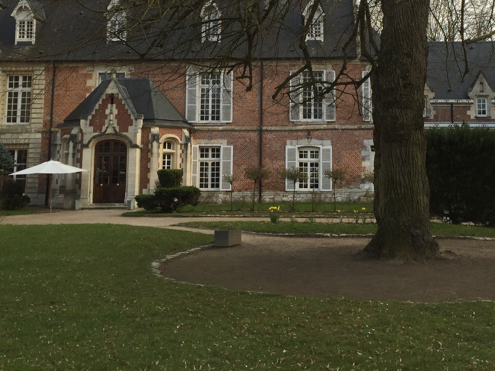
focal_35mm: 46
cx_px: 323
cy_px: 91
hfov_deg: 40.8
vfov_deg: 31.0
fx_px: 658
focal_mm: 4.15
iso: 32
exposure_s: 1/488
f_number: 2.2
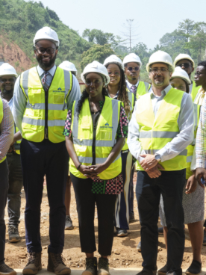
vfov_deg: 22.3
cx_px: 92
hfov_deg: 16.8
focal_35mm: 88
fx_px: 698
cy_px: 136
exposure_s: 1/250
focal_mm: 35
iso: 2000
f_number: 16
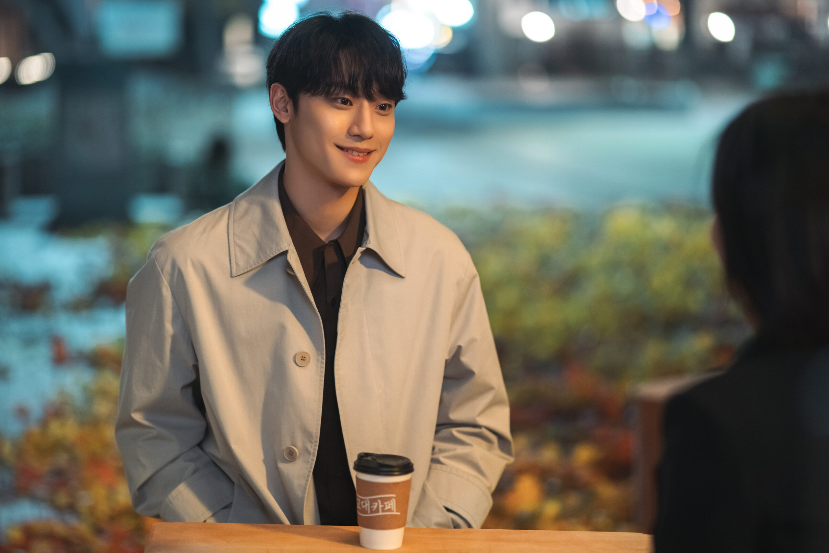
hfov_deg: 23.9
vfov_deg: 16.1
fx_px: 1957
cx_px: 414
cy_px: 276
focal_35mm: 85
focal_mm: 85
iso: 1600
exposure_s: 1/80
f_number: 1.4
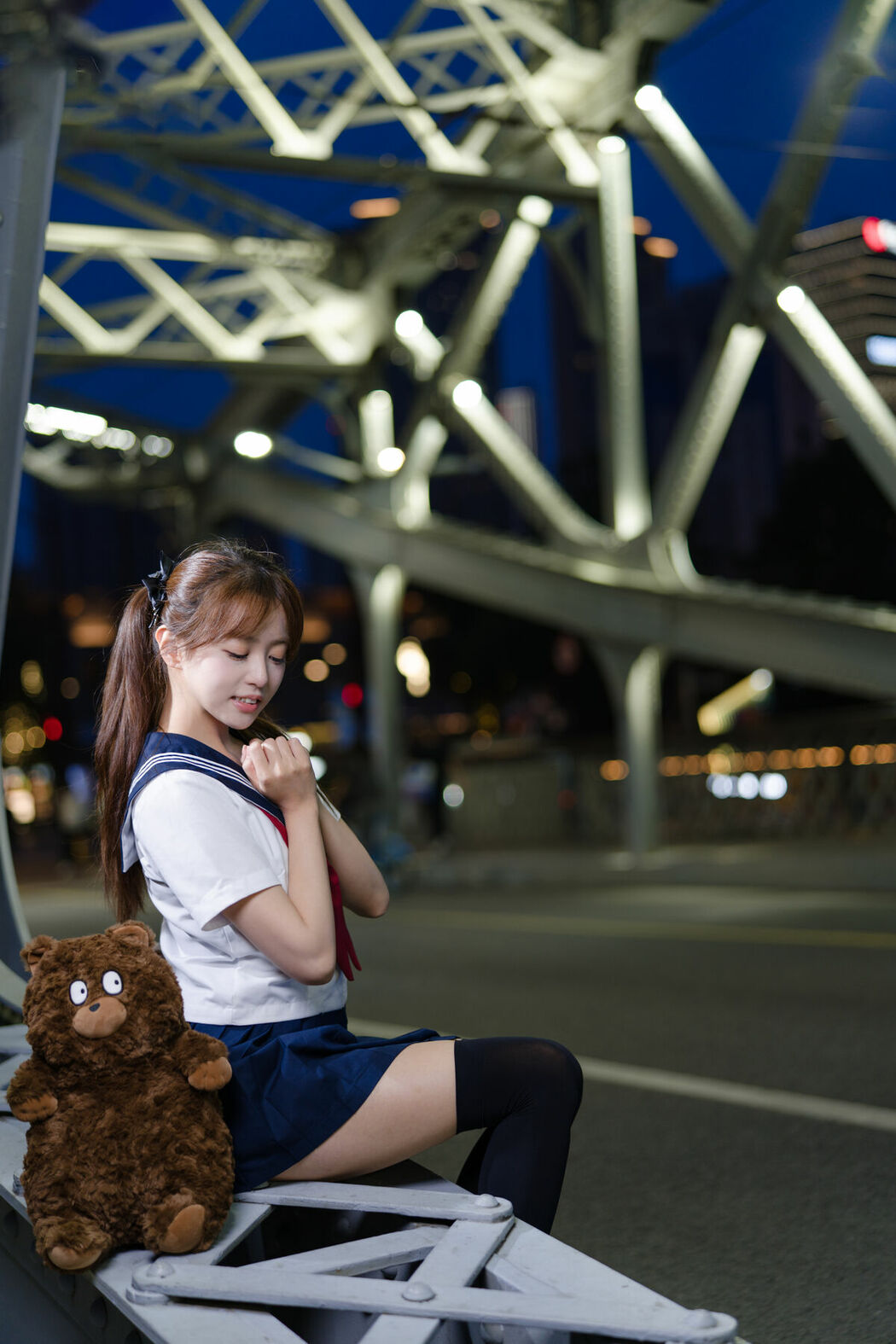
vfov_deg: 39.6
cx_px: 448
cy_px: 672
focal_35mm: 50
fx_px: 1867
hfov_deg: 27.0
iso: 200
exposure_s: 1/125
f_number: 1.6
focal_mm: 50
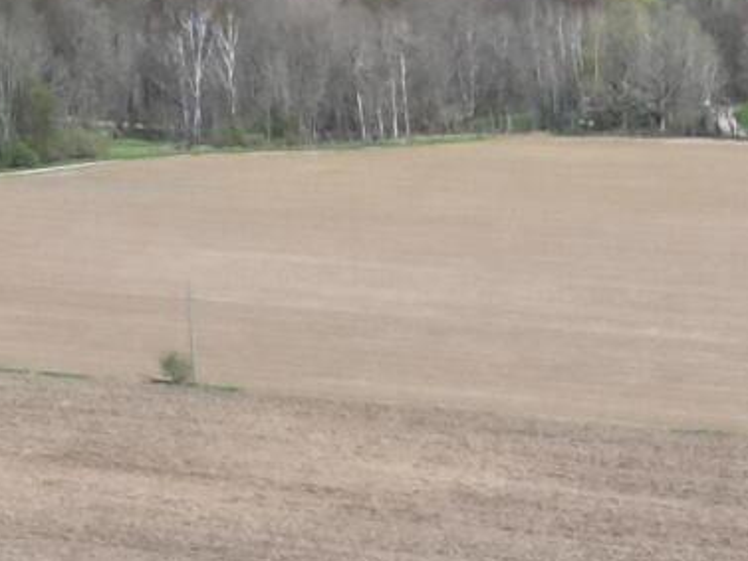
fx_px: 4129
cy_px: 1344
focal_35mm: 191
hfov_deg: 10.1
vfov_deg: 7.3
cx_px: 976
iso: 130
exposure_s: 1/3000
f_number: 1.7
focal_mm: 6.72
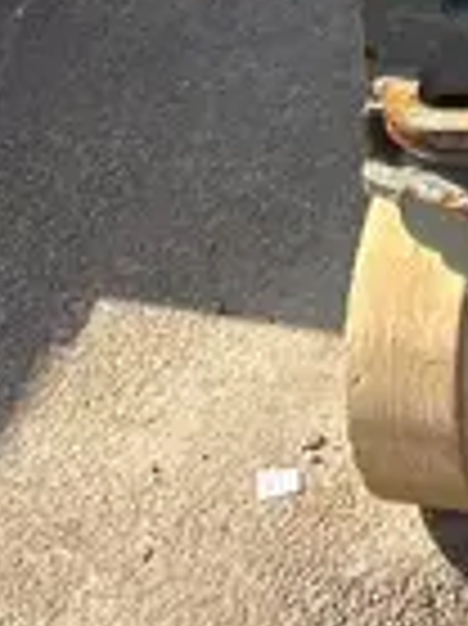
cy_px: -795
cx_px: 832
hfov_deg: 10.2
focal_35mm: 137
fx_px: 2473
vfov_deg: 12.1
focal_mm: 5.7
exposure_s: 1/2208
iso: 50
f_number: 1.5
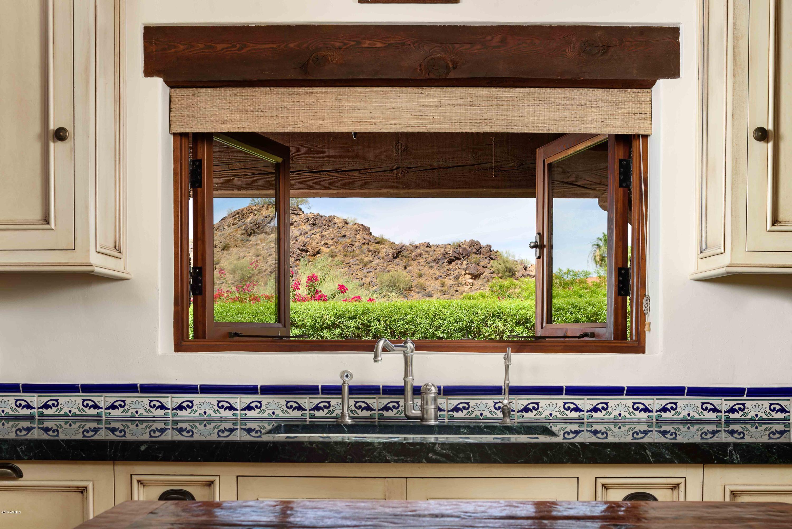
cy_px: 264
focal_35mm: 45
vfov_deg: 29.9
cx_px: 396
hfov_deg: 43.6
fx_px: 990
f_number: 11
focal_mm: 45
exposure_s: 1/200
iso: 250
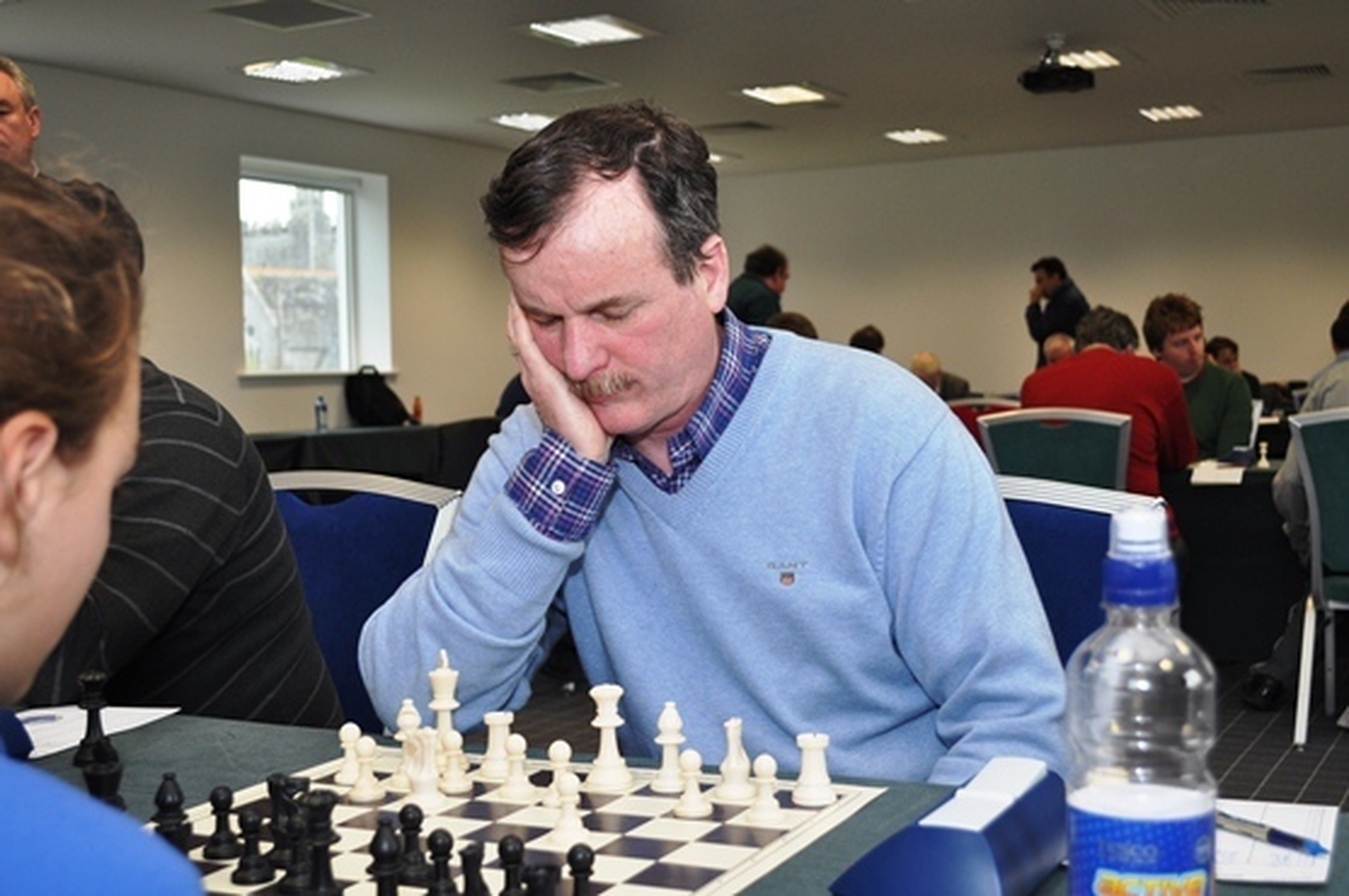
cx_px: 674
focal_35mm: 45
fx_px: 1684
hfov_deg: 43.6
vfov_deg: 29.8
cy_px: 448
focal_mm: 30
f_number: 5
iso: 400
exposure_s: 1/100
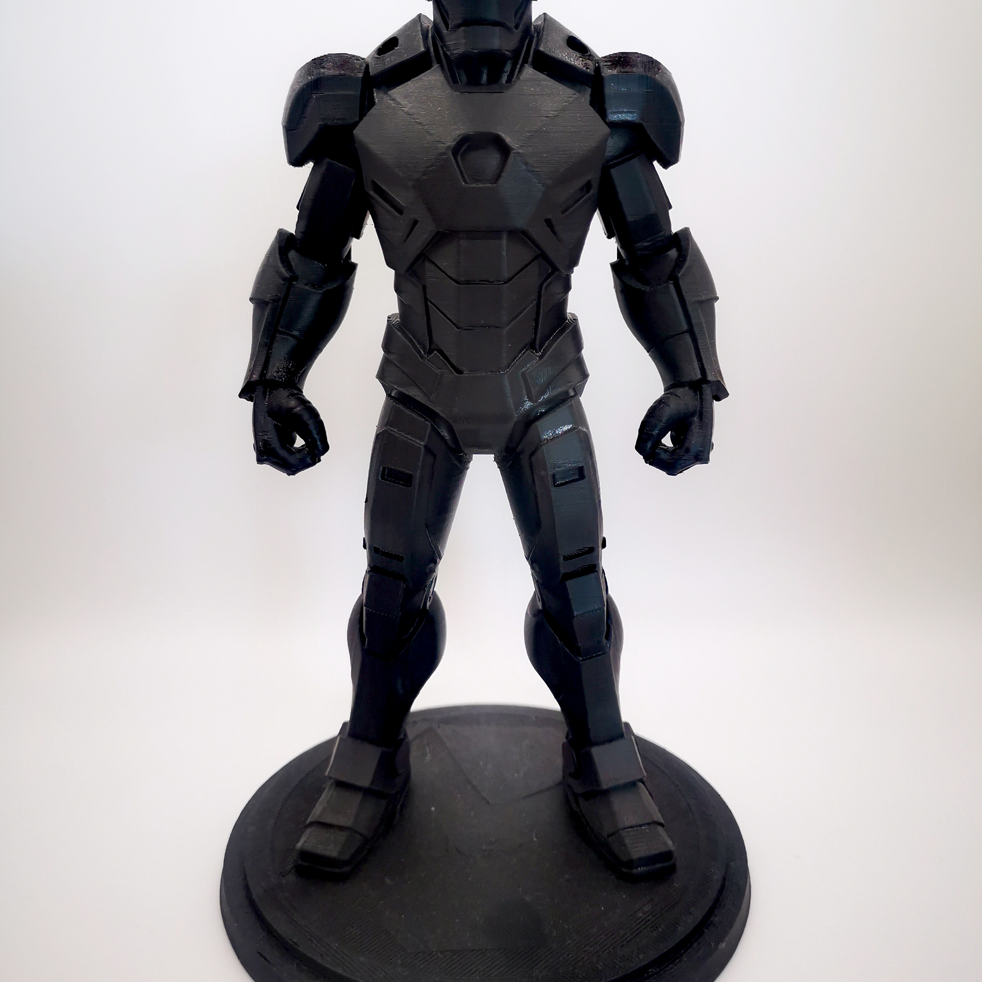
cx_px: 489
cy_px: 470
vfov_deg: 51.1
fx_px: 1027
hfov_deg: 51.1
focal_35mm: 32
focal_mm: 4.75
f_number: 1.8
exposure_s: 1/100
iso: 100
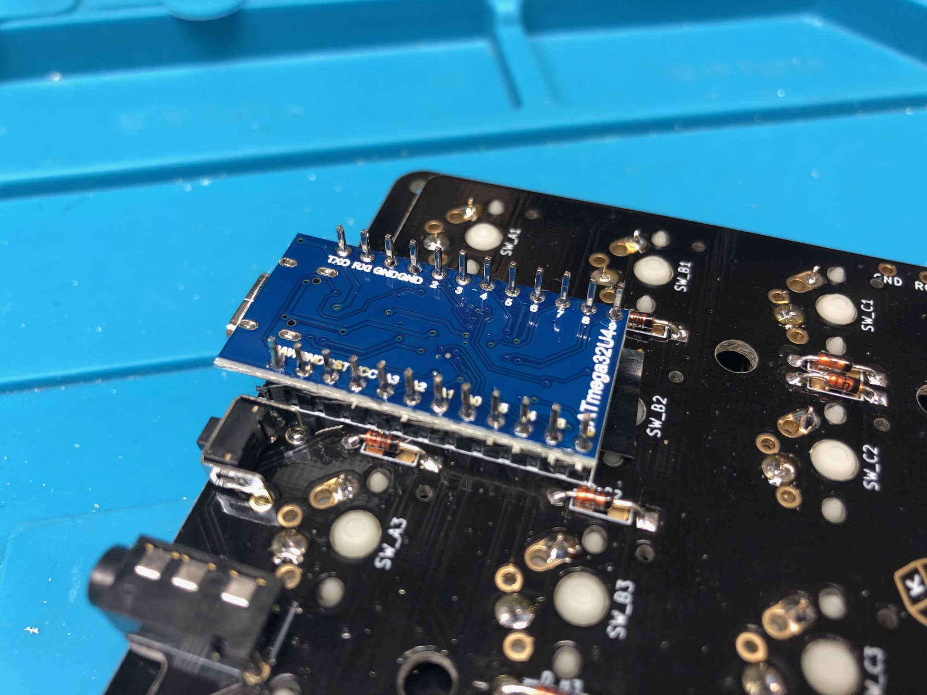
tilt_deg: -48.9
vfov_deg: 49.7
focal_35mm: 28
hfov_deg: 63.4
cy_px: 348
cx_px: 464
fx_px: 750
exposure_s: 1/24
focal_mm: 4
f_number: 1.8
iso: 40
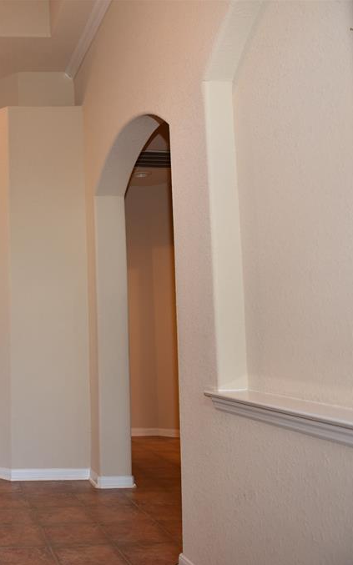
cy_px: 284
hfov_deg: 30.5
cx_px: -42
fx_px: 570
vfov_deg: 52.8
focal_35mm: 37
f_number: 4
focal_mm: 24
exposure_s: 1/60
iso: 800
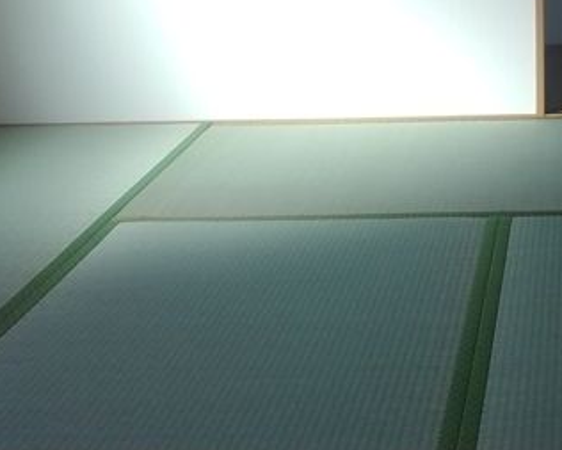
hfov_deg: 22.5
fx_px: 1331
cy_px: -185
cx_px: 617
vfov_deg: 17.6
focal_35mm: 80
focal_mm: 3.61
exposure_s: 1/120
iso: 100
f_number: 1.8
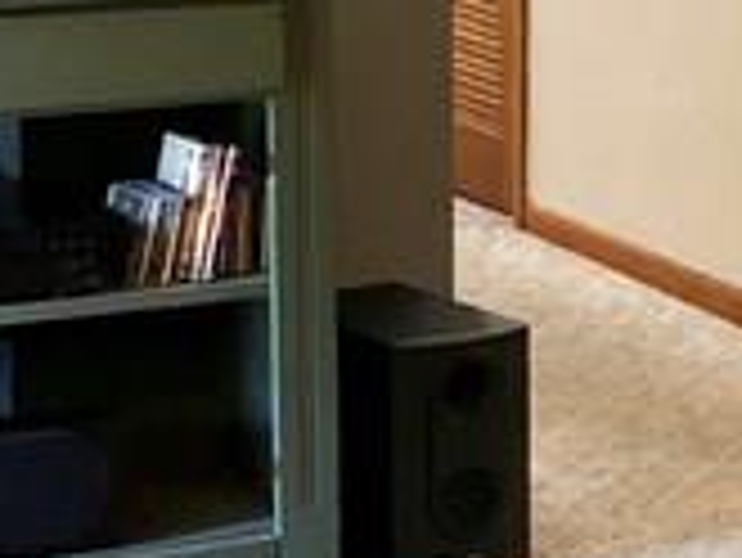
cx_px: 827
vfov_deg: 8.5
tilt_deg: -9.7
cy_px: 108
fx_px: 3732
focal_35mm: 174
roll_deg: -0.4
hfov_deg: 11.2
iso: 100
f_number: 1.8
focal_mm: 3.99
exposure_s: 1/15
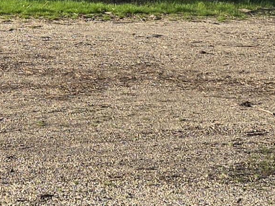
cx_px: -27
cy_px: -8
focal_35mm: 157
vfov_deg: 9.4
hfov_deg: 12.4
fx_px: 1247
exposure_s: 1/992
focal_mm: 5.4
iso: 25
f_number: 1.8
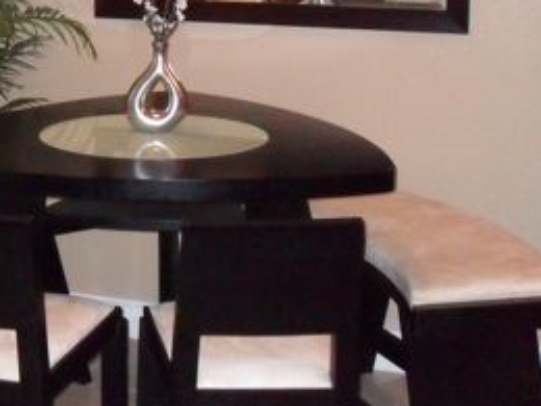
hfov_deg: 22.2
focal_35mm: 86
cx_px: 48
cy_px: 71
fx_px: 1344
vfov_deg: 17.0
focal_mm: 6.3
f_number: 3
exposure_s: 1/45
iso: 480
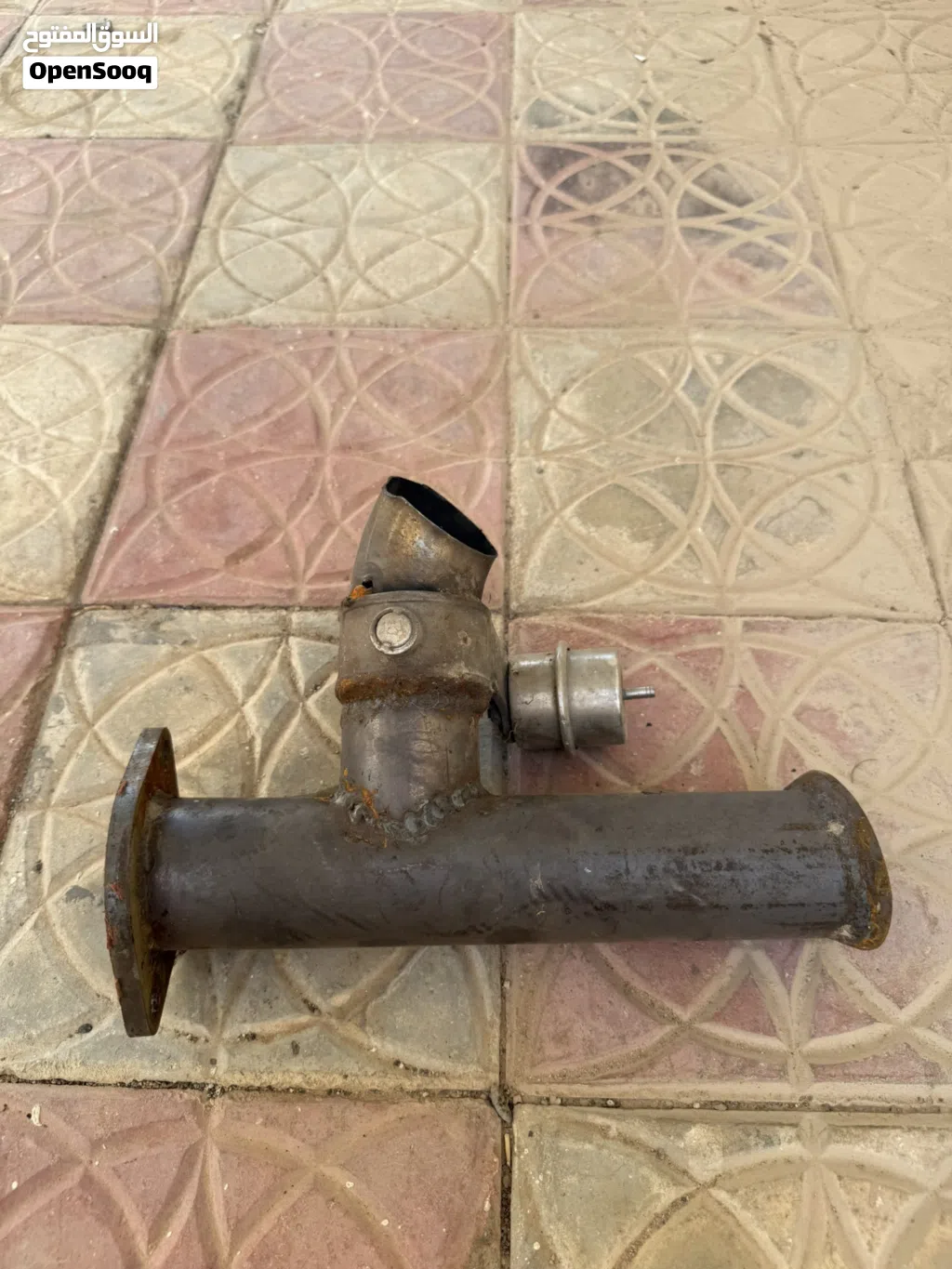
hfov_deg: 56.8
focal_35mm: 24
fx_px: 880
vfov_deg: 71.6
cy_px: 634
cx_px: 476
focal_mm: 6.76
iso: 80
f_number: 1.78
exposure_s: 1/555
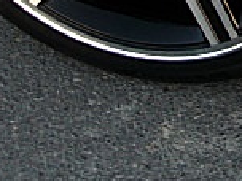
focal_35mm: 152
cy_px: -187
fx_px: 1063
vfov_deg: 9.1
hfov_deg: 12.4
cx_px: 365
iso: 100
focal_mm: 6.3
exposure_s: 1/100
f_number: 2.8
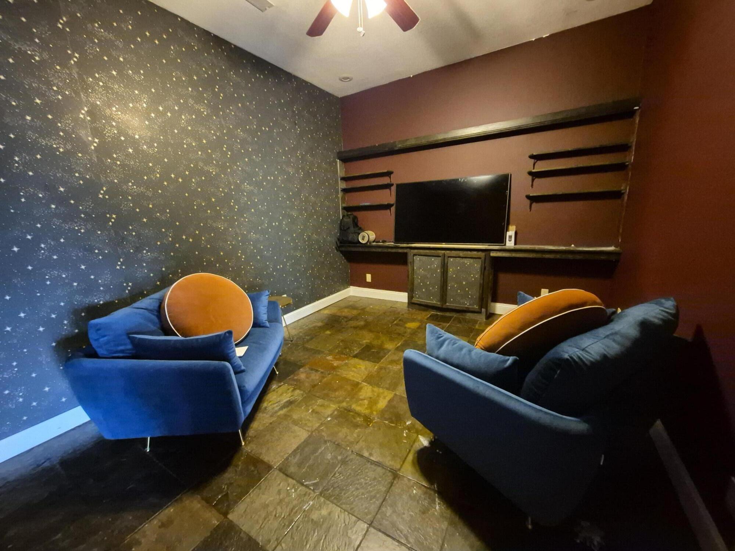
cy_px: 276
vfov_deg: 89.9
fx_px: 276
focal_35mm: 13
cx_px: 368
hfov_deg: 106.2
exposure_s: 1/24
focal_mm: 1.74
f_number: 2.2
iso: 2000
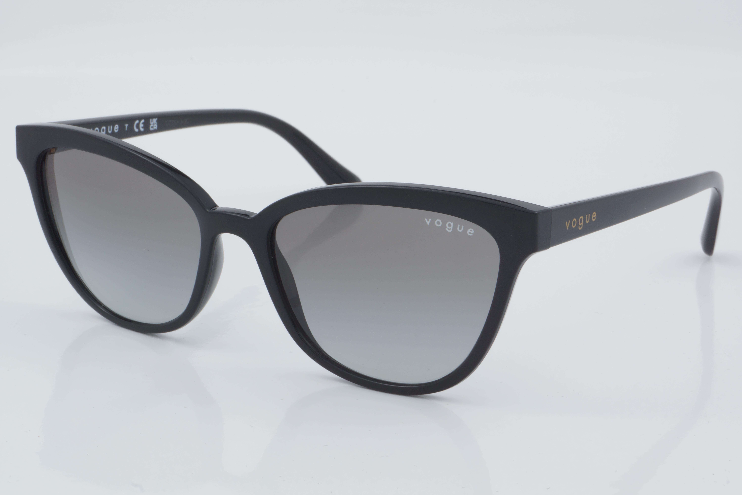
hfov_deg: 24.6
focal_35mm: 82
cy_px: 248
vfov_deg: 16.6
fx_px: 1700
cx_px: 371
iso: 100
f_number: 32
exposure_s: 1/4
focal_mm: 55
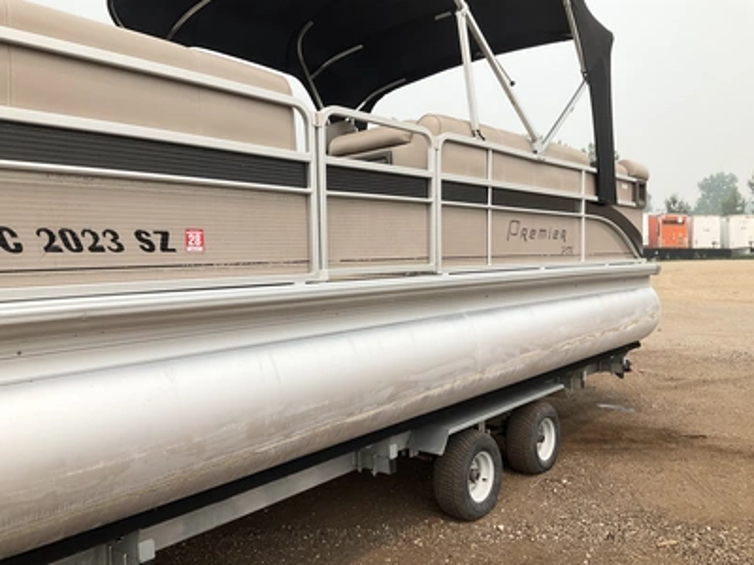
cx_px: 377
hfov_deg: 61.7
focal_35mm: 29
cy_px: 282
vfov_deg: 48.2
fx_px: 632
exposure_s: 1/1848
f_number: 1.8
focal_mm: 3
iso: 25
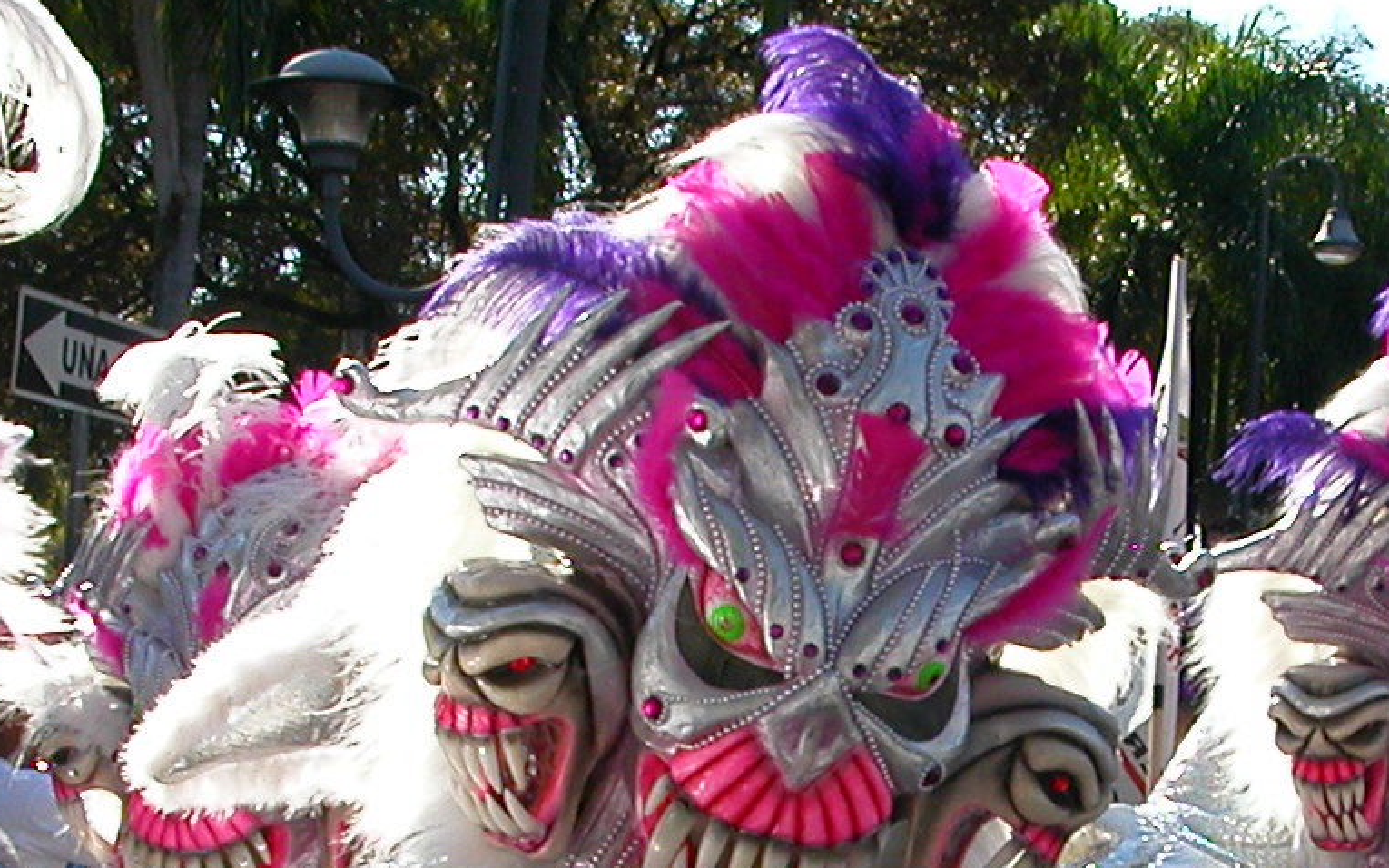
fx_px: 3104
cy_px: 939
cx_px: 960
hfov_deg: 25.1
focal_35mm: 82
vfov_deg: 15.5
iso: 100
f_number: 4.5
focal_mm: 5.6
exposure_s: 1/373
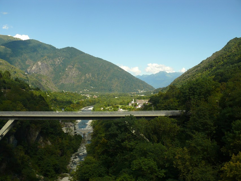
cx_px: 120
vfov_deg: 40.7
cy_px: 90
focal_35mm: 35
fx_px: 244
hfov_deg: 52.6
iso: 100
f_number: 4.5
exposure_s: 1/200
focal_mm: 7.4
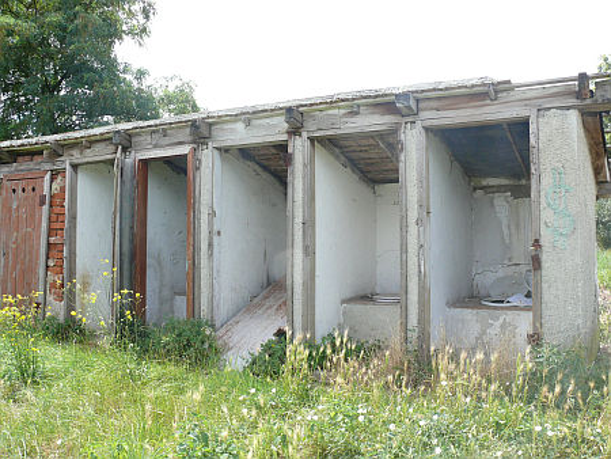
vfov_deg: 40.7
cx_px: 306
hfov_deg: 52.6
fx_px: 618
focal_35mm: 35
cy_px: 230
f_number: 5
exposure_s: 1/200
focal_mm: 7.4
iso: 100
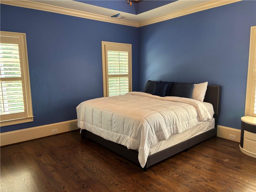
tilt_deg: -7.1
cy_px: 96
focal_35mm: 26
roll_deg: +1.0
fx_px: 192
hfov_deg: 67.3
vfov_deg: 53.1
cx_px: 128
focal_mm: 5.96
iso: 200
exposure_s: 1/60
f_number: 1.6
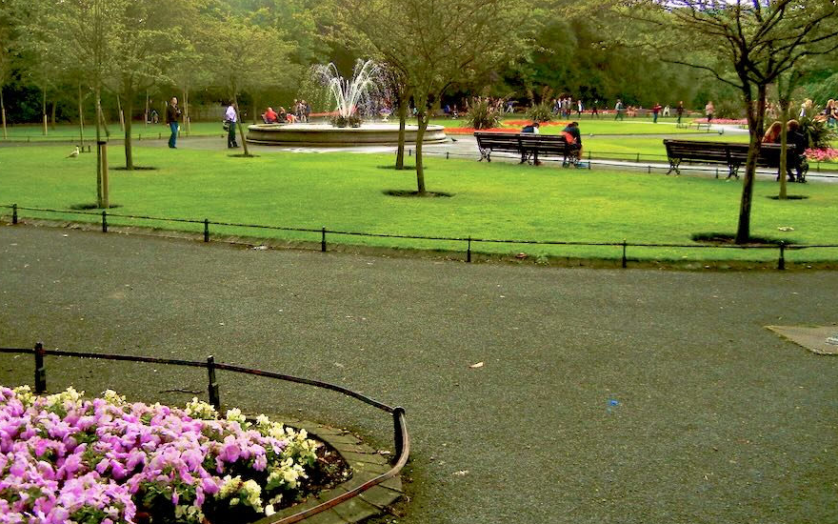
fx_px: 845
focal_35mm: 37
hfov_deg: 52.5
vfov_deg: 34.3
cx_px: 352
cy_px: 208
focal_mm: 5.4
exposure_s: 1/159
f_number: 3.5
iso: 160
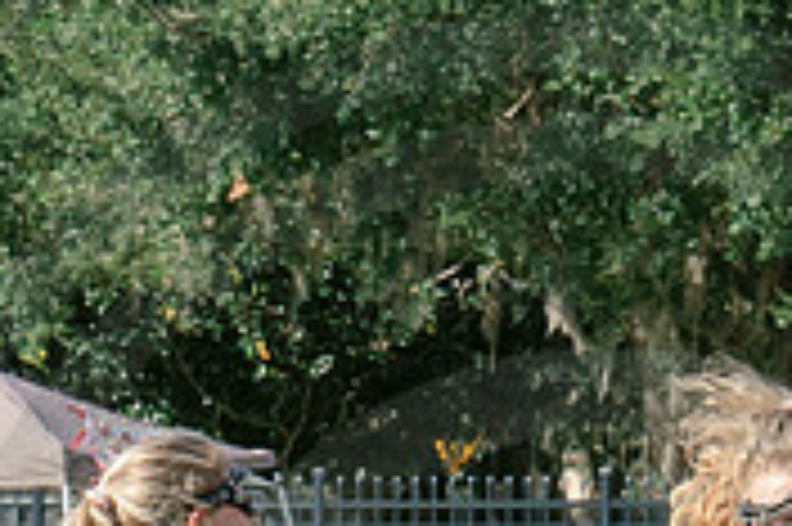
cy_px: 859
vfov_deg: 2.3
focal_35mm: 591
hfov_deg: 3.5
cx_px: 1130
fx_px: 12990
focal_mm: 70
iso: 250
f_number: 5.6
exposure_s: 1/1000
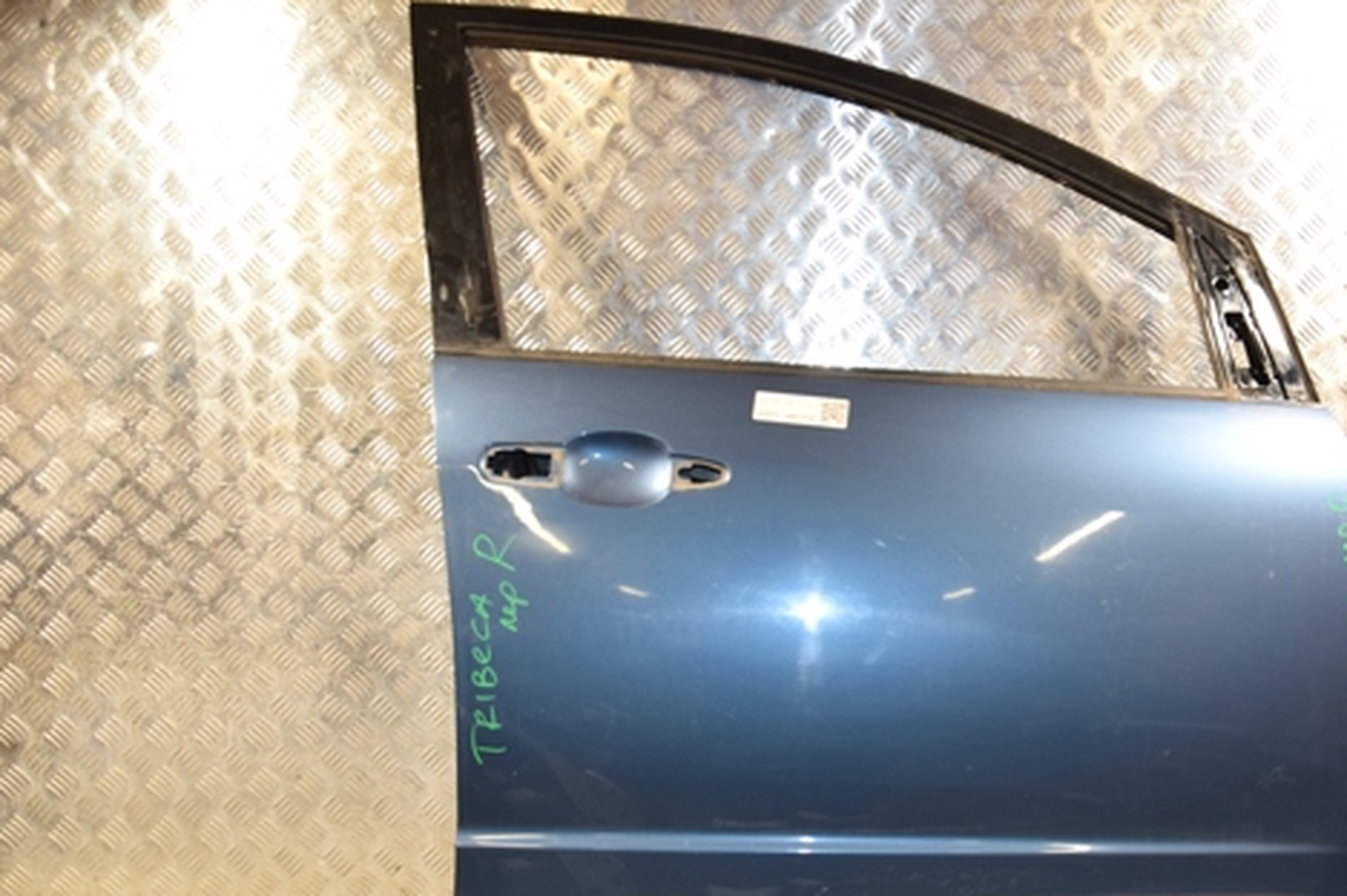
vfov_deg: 29.8
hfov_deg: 43.1
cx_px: 876
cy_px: 526
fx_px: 1683
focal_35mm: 45
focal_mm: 22
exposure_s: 1/200
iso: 800
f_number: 5
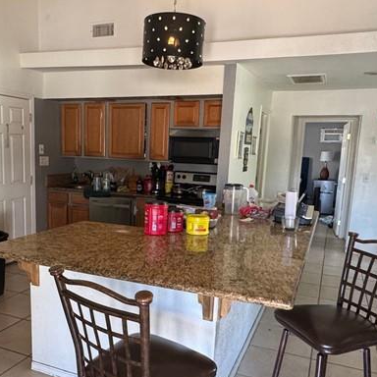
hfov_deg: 49.5
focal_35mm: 33
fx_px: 407
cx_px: 152
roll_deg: -2.1
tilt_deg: -11.6
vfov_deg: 49.5
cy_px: 219
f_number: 2.2
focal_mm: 2.22
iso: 500
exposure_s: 1/60
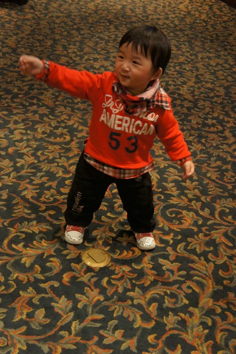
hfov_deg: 25.0
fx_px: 532
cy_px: 177
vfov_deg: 36.9
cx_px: 118
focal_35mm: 54
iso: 1600
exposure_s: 1/25
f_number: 4.5
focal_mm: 36
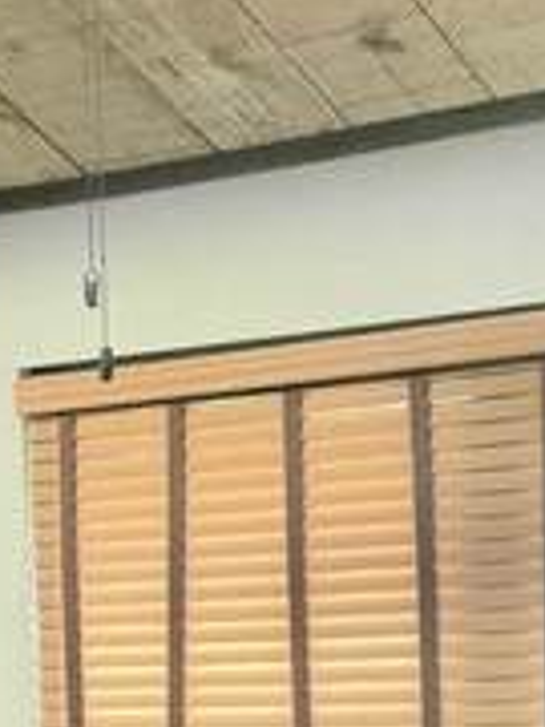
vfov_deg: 15.3
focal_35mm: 123
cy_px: 925
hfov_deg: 11.6
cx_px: -214
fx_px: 2582
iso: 2000
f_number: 1.8
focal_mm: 5.4
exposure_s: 1/60.2
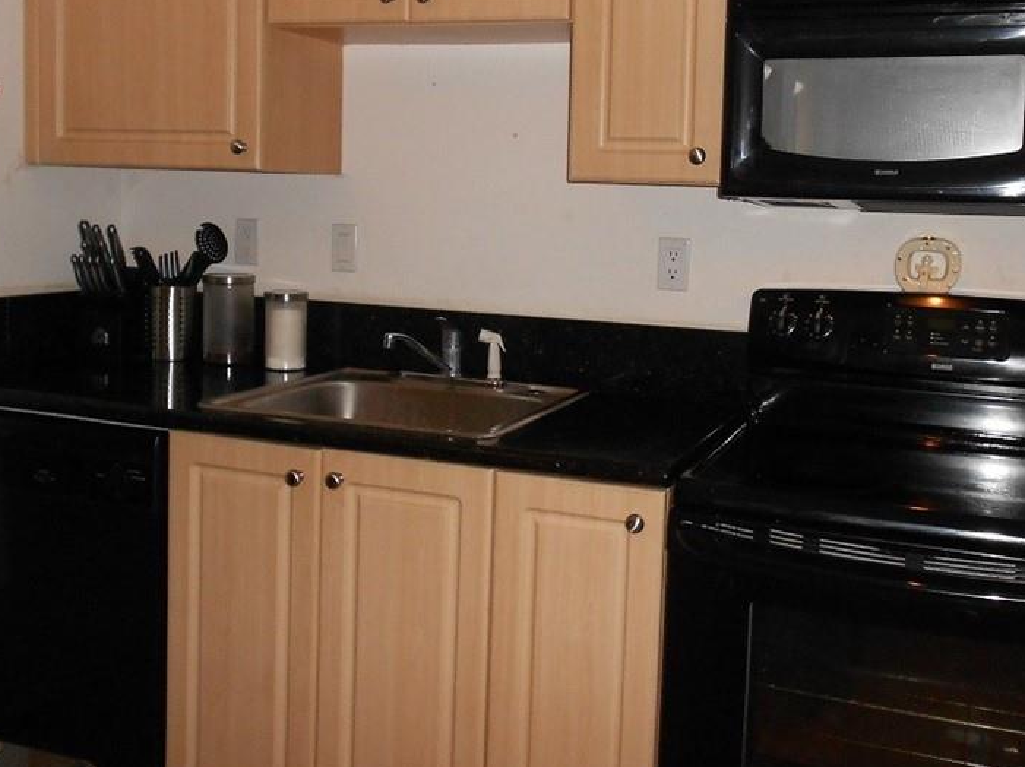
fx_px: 1125
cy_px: 273
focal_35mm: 38
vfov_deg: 37.4
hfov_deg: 48.9
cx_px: 566
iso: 200
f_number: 3.2
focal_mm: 4.6
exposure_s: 1/25
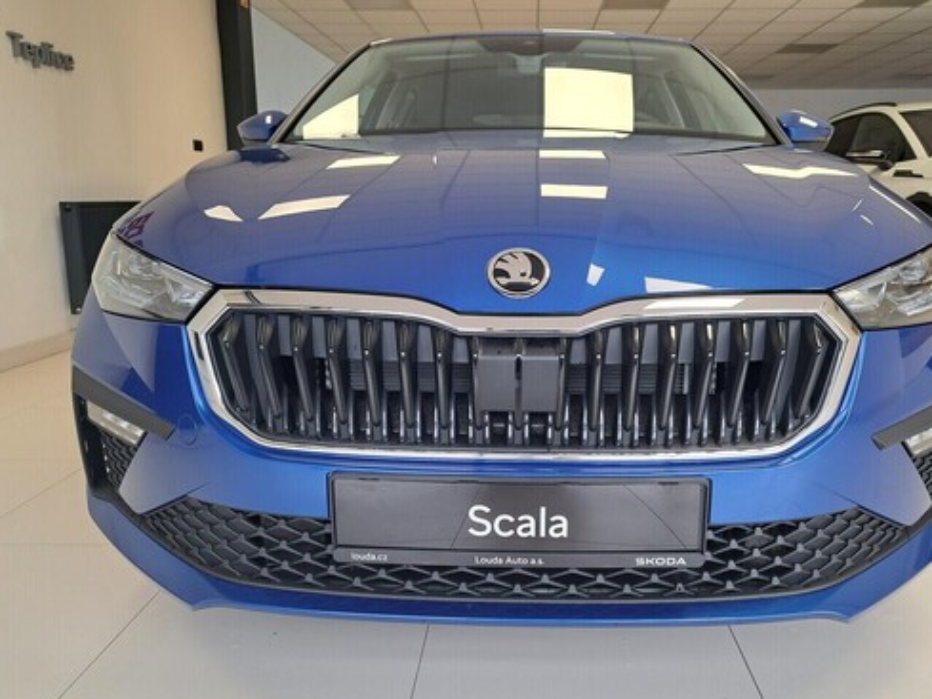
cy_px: 355
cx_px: 501
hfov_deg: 65.2
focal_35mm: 27
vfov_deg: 51.4
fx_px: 727
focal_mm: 5.23
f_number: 1.8
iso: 50
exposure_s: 1/50
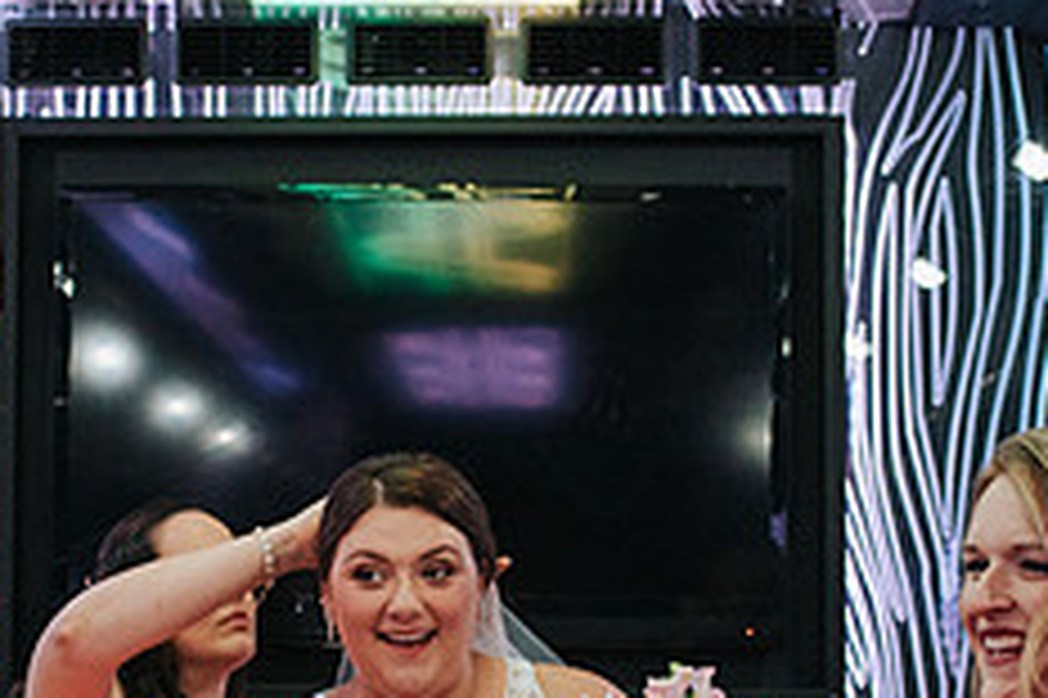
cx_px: 396
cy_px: 646
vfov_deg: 14.2
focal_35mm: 95
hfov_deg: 21.4
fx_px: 2764
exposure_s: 1/250
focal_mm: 35
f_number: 2.5
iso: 1000
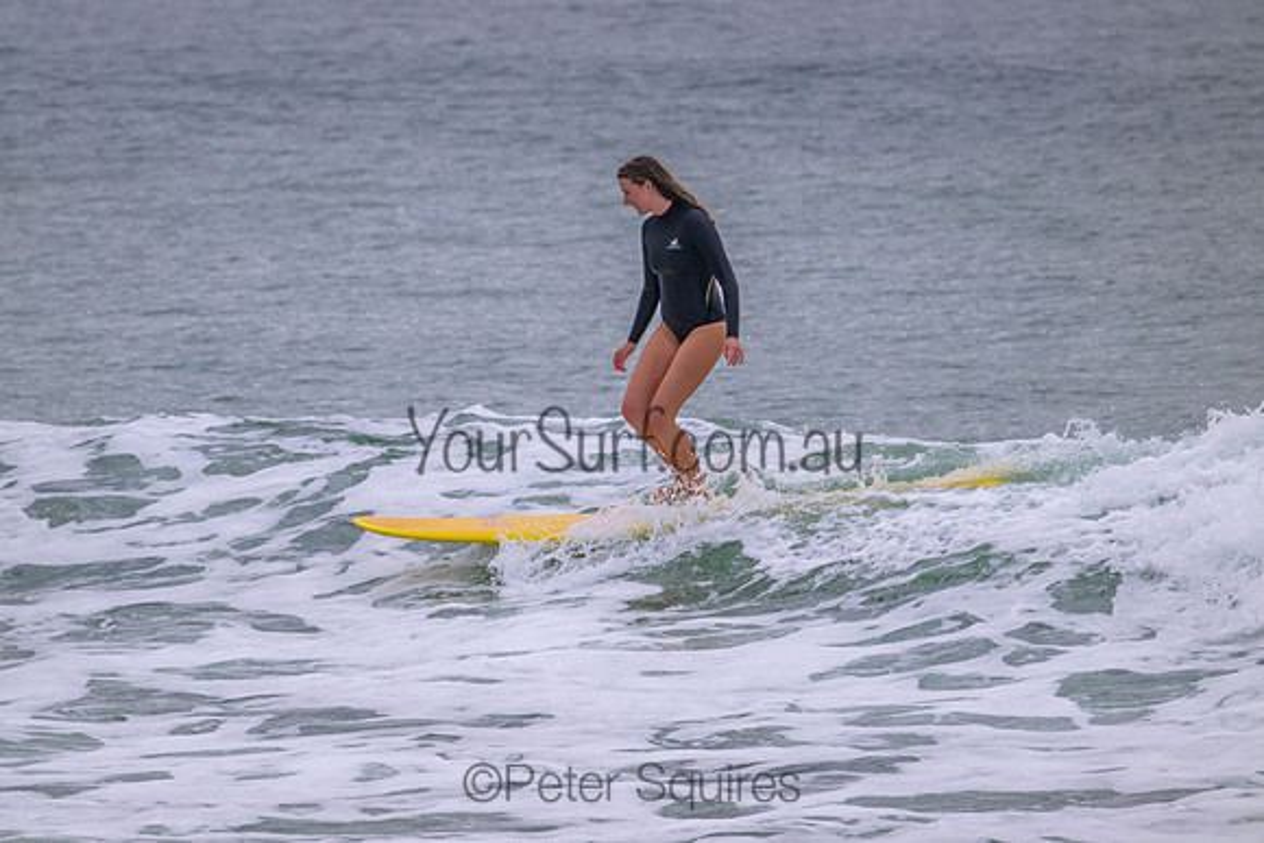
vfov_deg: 1.7
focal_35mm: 800
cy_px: 422
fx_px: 28094
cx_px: 632
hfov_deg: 2.6
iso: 1000
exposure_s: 1/2000
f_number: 11
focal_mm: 800
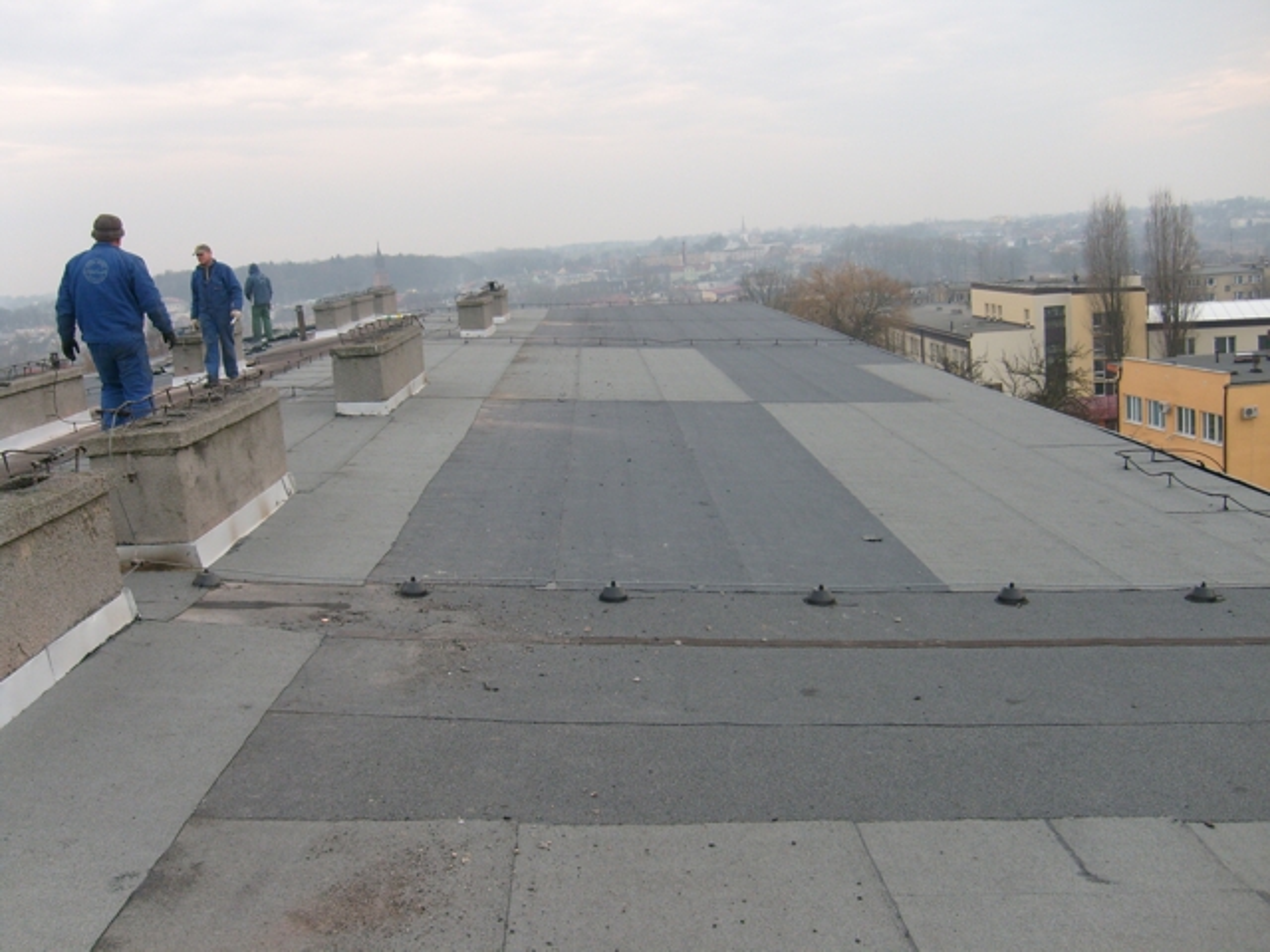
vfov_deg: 40.7
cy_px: 476
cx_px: 635
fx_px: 1284
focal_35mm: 35
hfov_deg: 52.6
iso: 80
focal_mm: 5.8
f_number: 2.8
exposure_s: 1/250
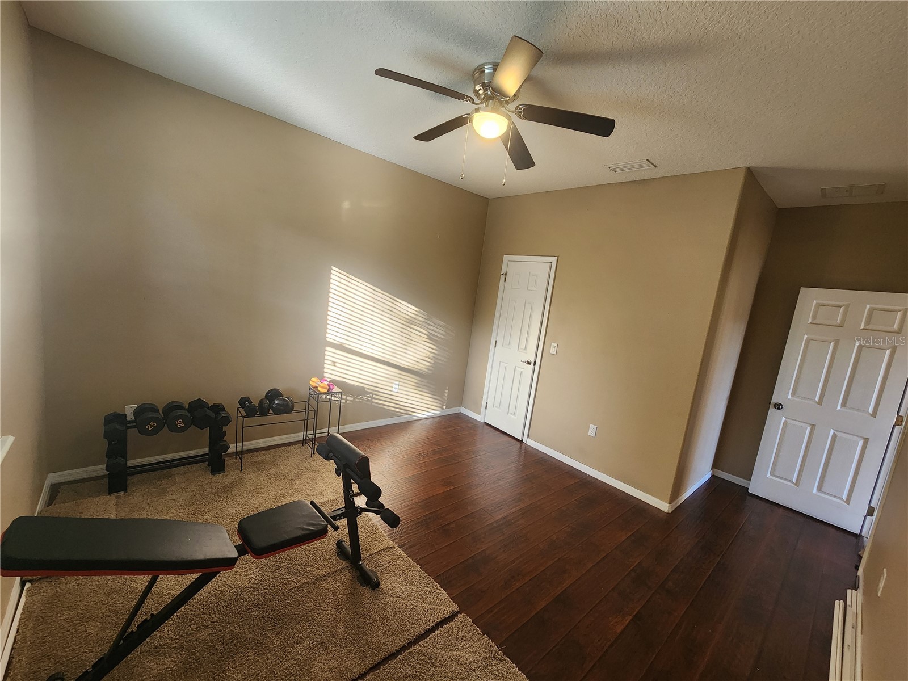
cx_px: 454
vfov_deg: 89.9
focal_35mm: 13
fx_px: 341
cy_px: 340
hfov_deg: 106.2
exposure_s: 1/60
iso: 200
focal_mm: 2.2
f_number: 2.2
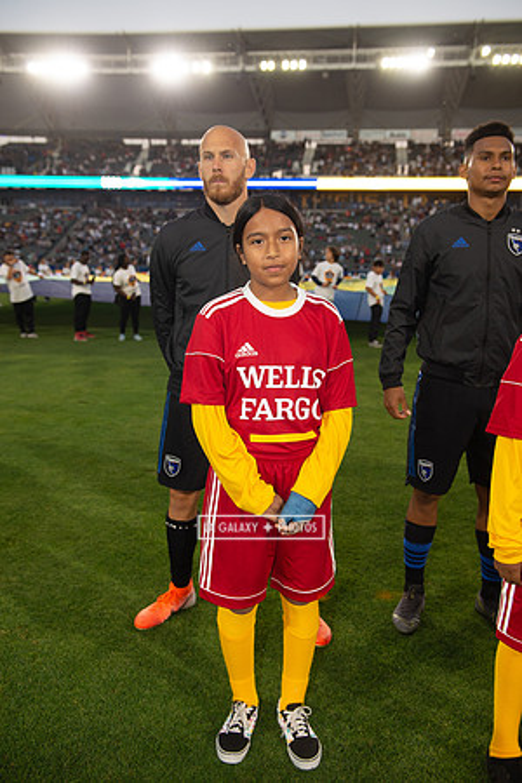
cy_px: 392
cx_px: 261
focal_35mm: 32
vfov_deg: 58.7
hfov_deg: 41.1
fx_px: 696
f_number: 4
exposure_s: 1/250
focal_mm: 32
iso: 640
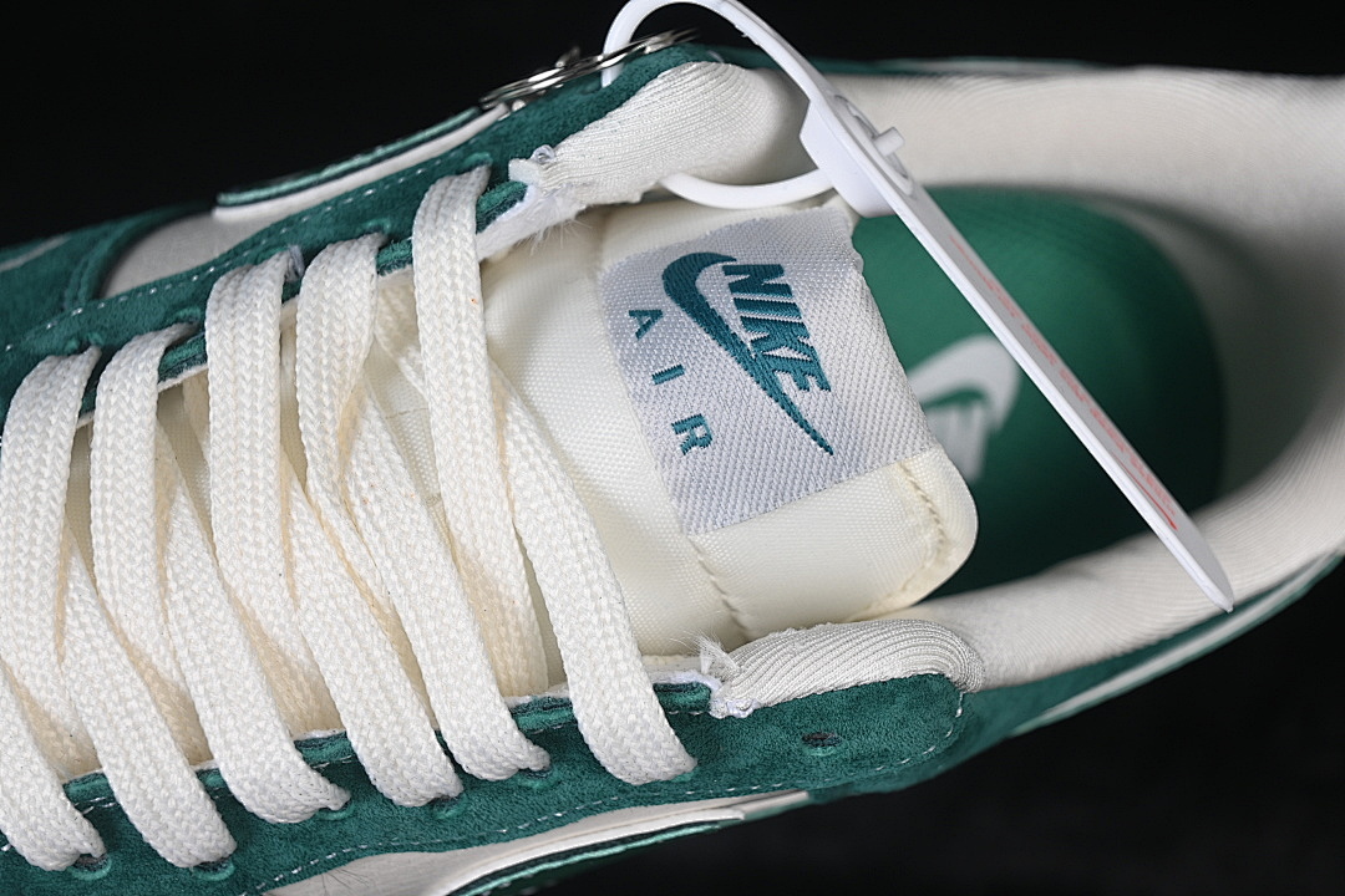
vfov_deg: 18.2
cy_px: 448
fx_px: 2802
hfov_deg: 27.0
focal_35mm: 75
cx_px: 672
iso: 160
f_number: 7.1
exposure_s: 1/80
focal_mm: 50
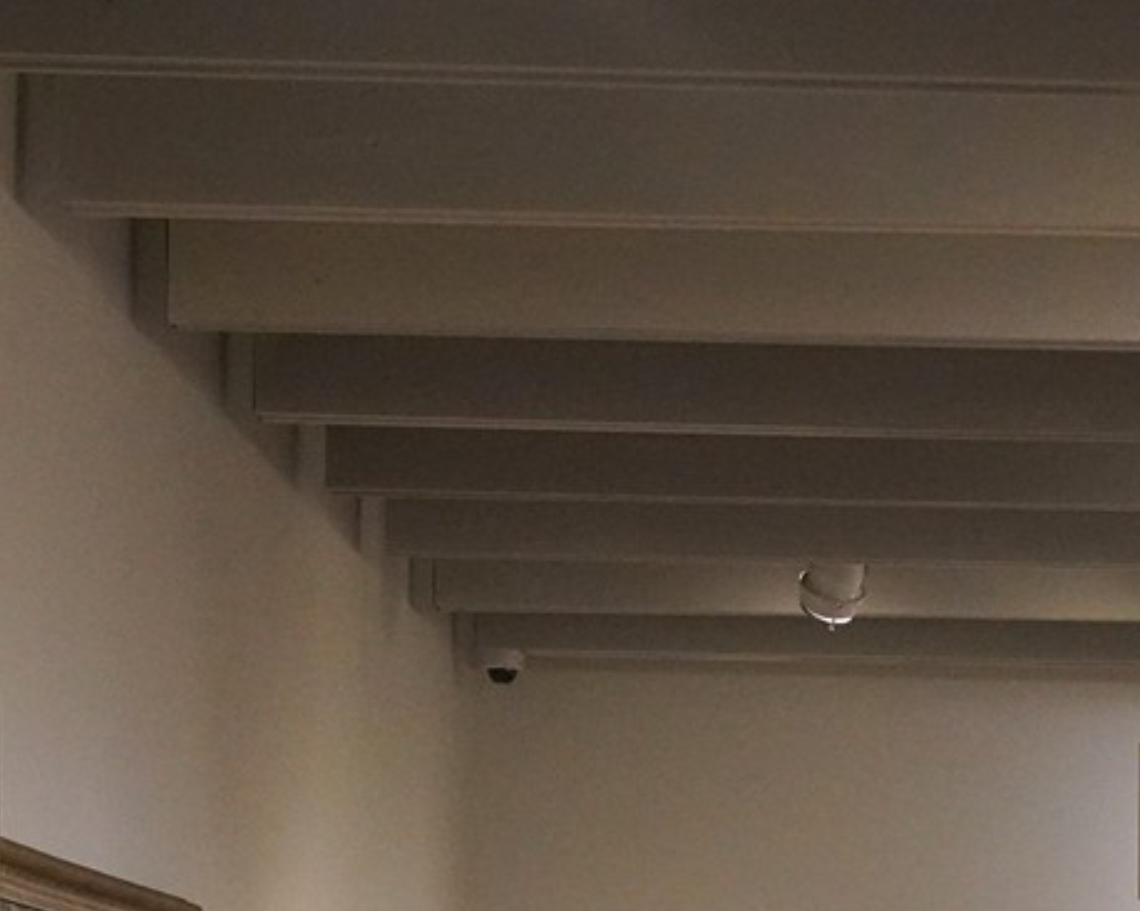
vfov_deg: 11.1
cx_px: 1133
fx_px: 4419
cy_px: 1539
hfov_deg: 14.5
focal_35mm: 131
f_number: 6.3
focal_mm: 32
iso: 6400
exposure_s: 1/100
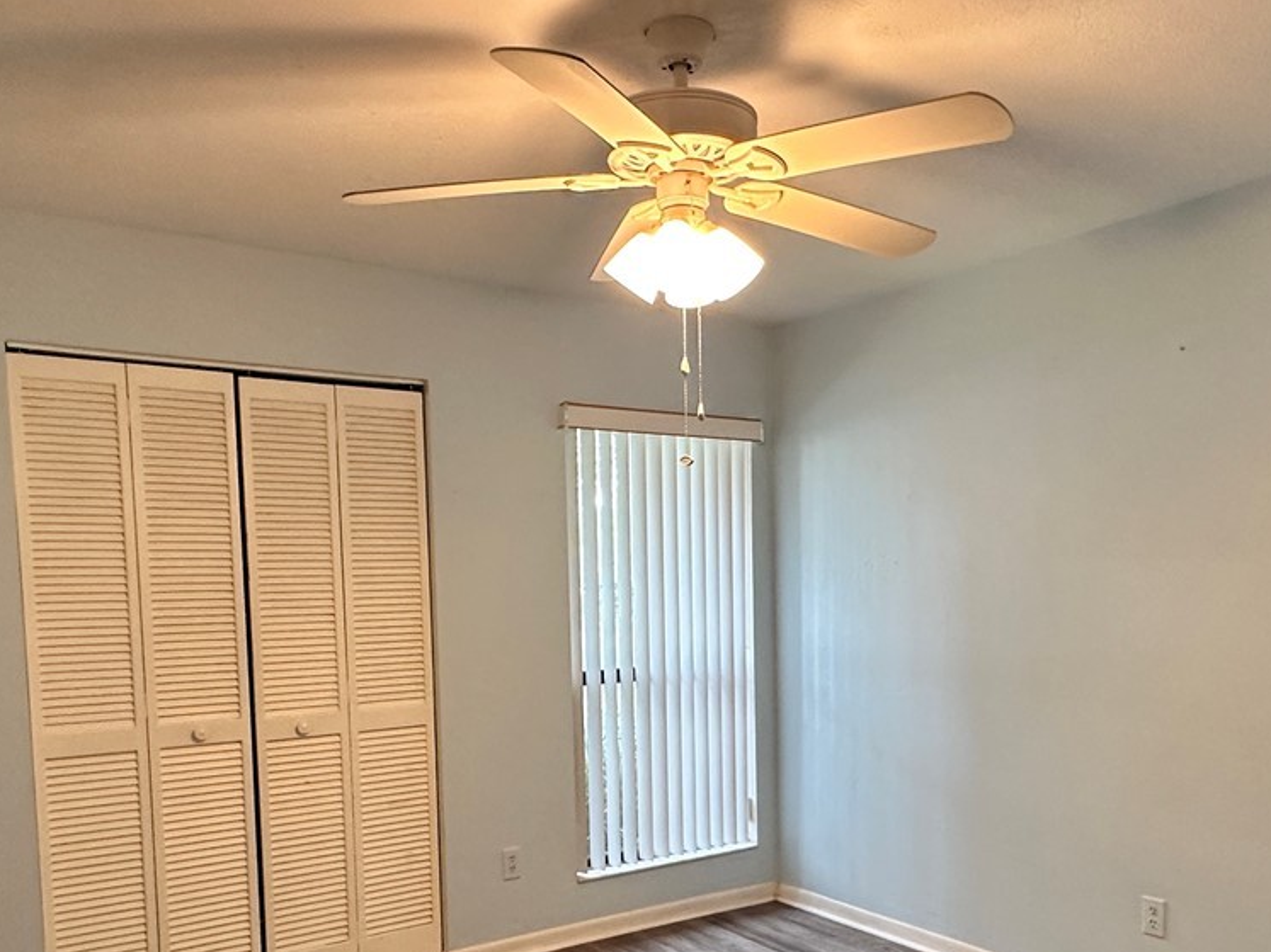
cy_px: 665
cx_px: 696
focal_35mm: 30
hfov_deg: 59.9
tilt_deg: -4.8
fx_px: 1101
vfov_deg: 45.8
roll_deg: +0.3
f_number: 2.2
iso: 250
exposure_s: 1/60
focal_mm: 2.22
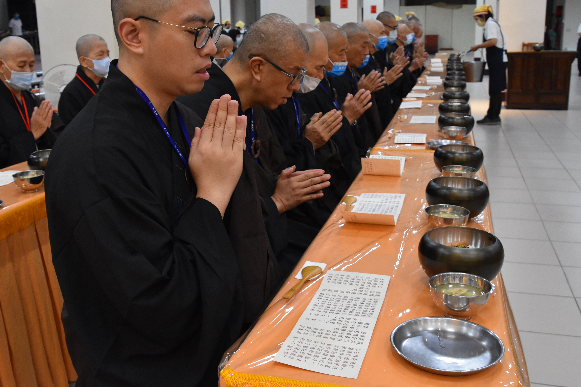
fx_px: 549
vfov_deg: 38.8
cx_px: 249
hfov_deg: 55.6
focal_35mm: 34
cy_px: 171
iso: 1600
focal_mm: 18
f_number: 5
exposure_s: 1/100
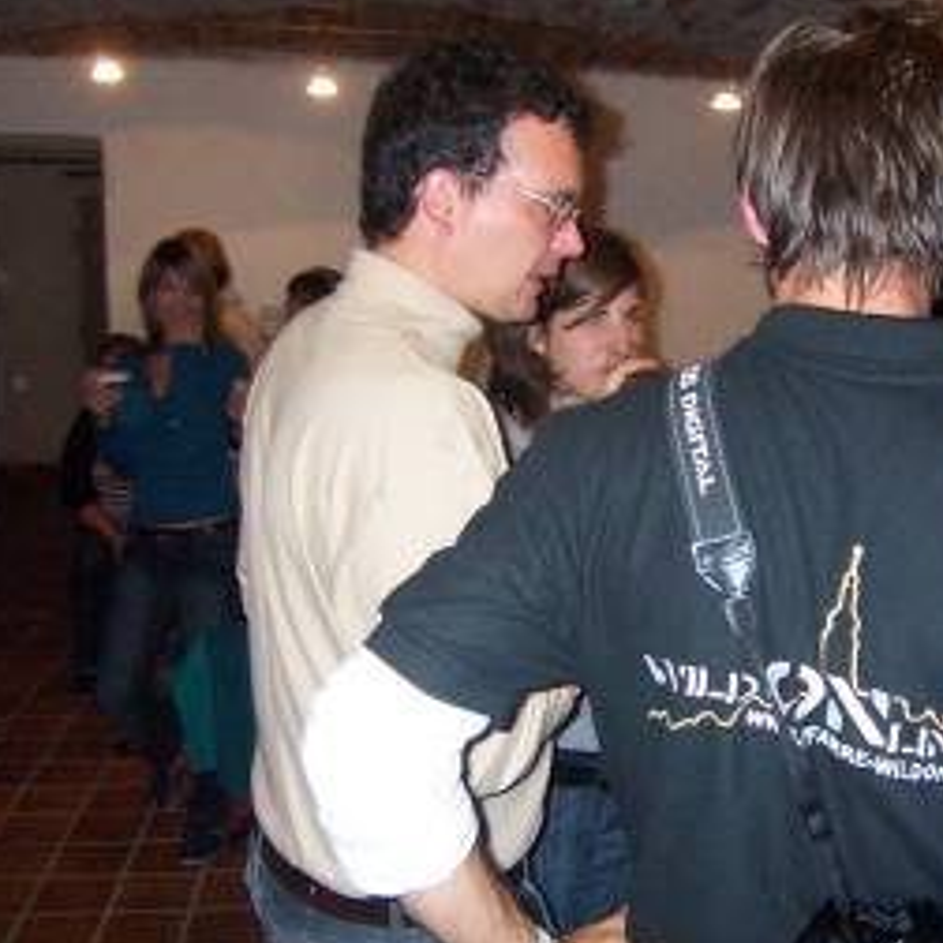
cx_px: 616
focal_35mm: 43
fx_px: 1325
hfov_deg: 38.8
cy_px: 505
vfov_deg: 39.1
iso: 200
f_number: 2.8
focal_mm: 3.8
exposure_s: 1/30
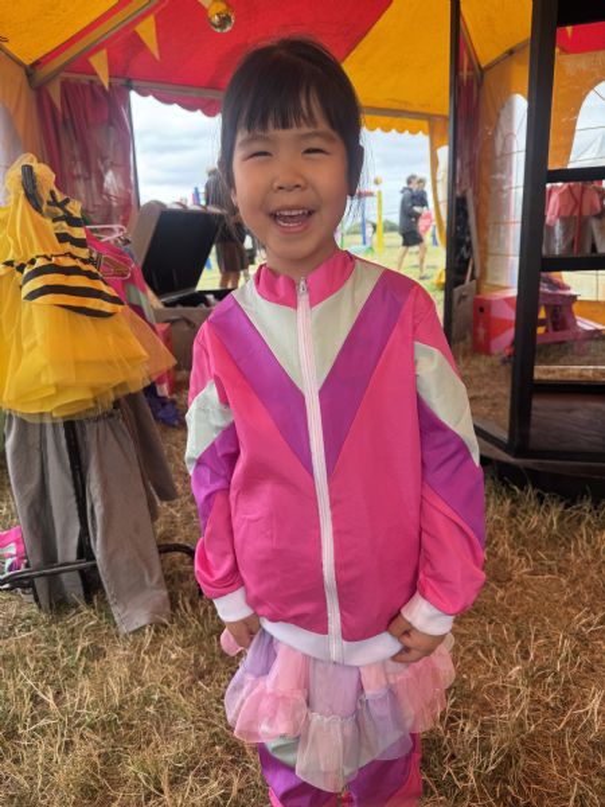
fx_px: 559
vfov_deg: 71.6
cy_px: 404
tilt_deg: -16.2
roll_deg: +3.8
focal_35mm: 24
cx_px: 302
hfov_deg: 56.8
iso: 80
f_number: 1.78
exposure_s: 1/230
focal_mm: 6.76
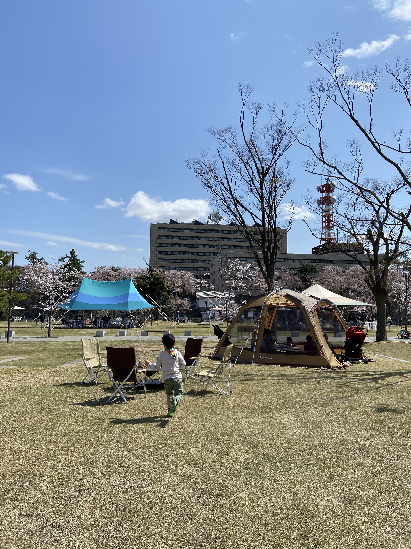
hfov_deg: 53.1
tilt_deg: +6.8
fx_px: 412
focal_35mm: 26
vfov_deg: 67.3
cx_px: 206
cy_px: 274
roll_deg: -1.1
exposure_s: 1/3846
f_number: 1.8
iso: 32
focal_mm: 4.25
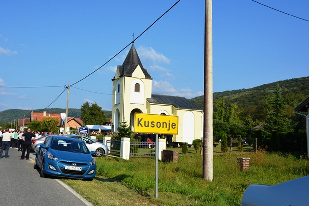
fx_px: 305
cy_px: 103
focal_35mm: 36
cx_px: 150
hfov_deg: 53.7
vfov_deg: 37.4
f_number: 9
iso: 100
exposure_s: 1/320
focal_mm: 23
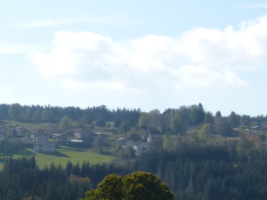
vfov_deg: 8.8
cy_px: 175
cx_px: 242
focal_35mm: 169
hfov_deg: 11.6
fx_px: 1304
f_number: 7.1
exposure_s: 1/320
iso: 100
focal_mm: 9.4
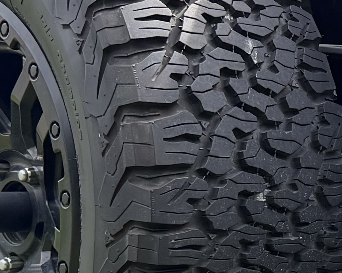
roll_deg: -2.2
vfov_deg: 10.4
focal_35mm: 148
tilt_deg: -5.6
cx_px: 614
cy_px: 229
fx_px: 1498
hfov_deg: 12.0
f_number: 1.78
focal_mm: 6.76
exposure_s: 1/1292
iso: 100
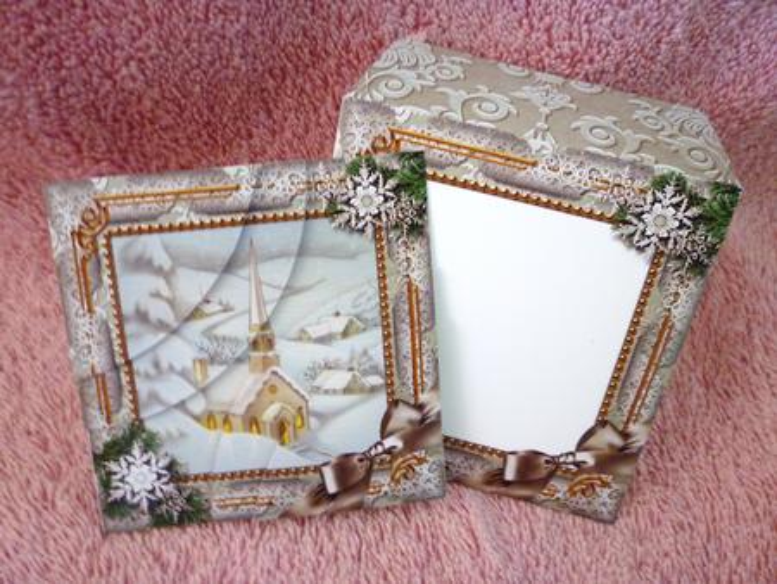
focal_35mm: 29
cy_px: 292
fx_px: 651
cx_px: 388
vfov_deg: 48.3
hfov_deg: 61.6
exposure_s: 1/15
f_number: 3.3
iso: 400
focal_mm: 5.2
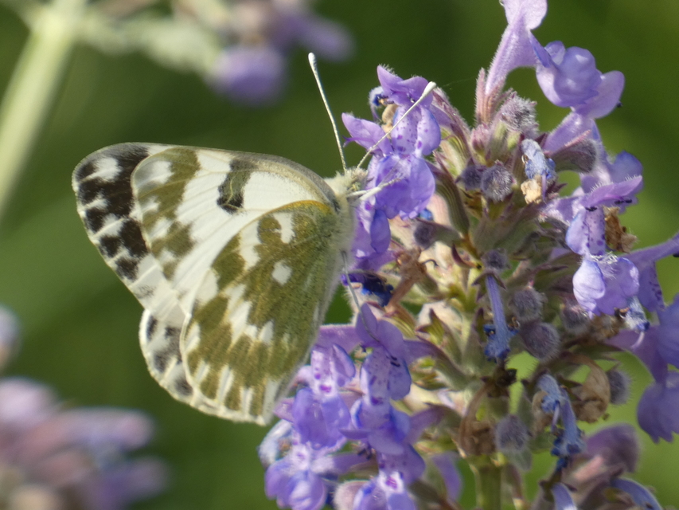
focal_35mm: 885
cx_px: 340
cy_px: 255
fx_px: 17362
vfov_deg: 1.7
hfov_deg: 2.2
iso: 125
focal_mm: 158.6
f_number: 5.6
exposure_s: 1/125
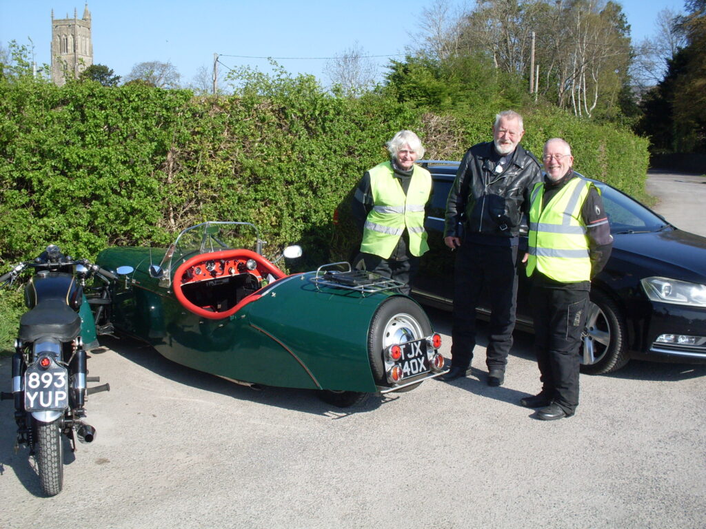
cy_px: 264
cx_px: 353
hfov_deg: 49.0
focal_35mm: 38
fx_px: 775
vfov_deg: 37.7
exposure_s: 1/180
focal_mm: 6.3
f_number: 8.4
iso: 80
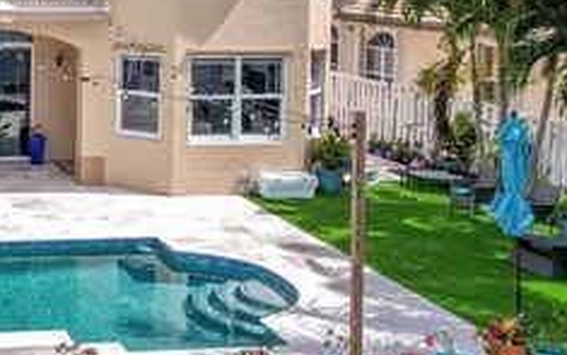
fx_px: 943
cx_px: -84
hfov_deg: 29.5
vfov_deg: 21.1
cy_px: 75
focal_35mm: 61
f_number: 2.8
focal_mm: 8.38
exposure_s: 1/1500
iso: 100
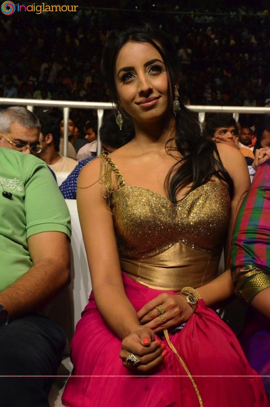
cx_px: 135
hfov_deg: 20.1
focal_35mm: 68
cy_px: 204
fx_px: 763
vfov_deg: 29.9
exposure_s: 1/100
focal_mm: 45
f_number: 8
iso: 6400
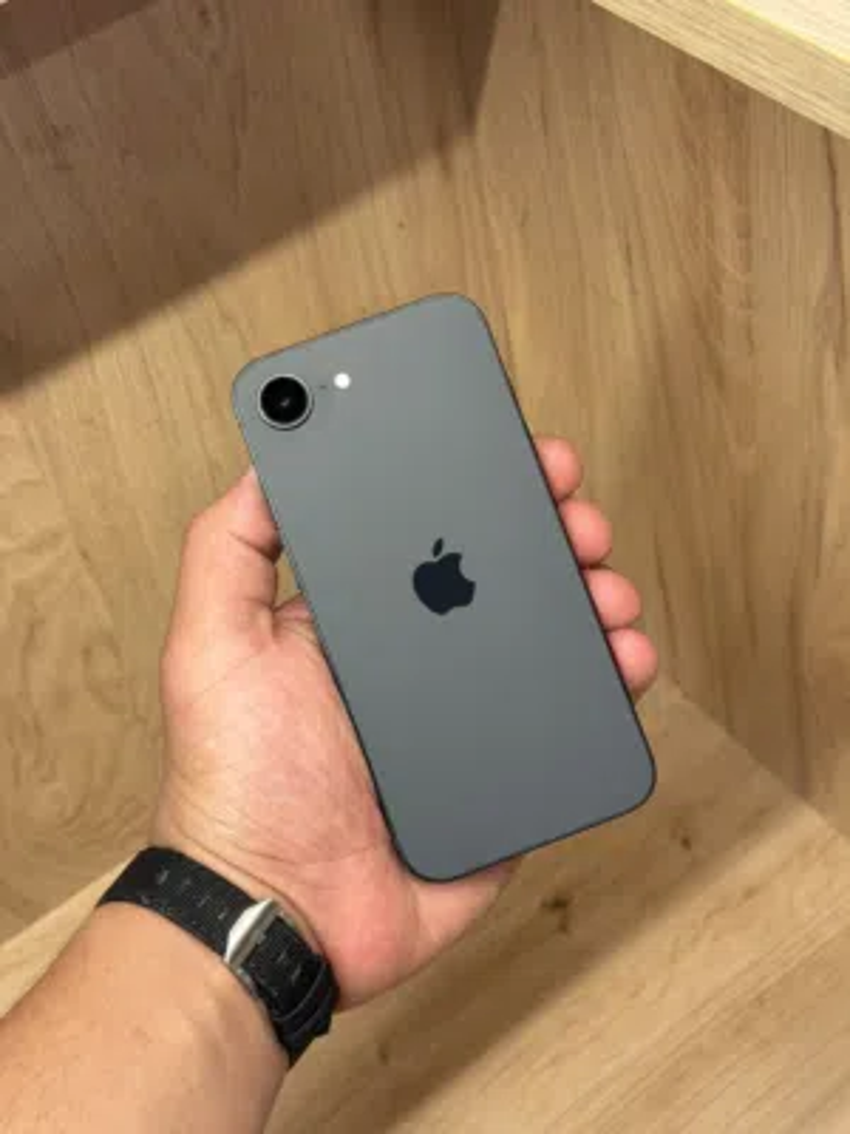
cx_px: 425
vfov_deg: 39.7
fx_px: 1572
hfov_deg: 30.3
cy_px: 567
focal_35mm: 48
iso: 160
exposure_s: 1/50
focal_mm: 6.76
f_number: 1.78
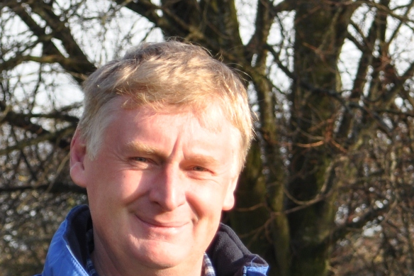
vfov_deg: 5.1
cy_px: 466
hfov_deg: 7.7
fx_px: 3035
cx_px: 486
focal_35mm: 264
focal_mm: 48
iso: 200
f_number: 6.3
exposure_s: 1/160
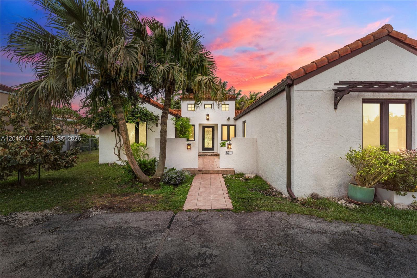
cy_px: 139
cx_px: 208
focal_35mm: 14
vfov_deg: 81.2
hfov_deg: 104.3
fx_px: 162
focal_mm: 14
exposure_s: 1/60
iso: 100
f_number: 14
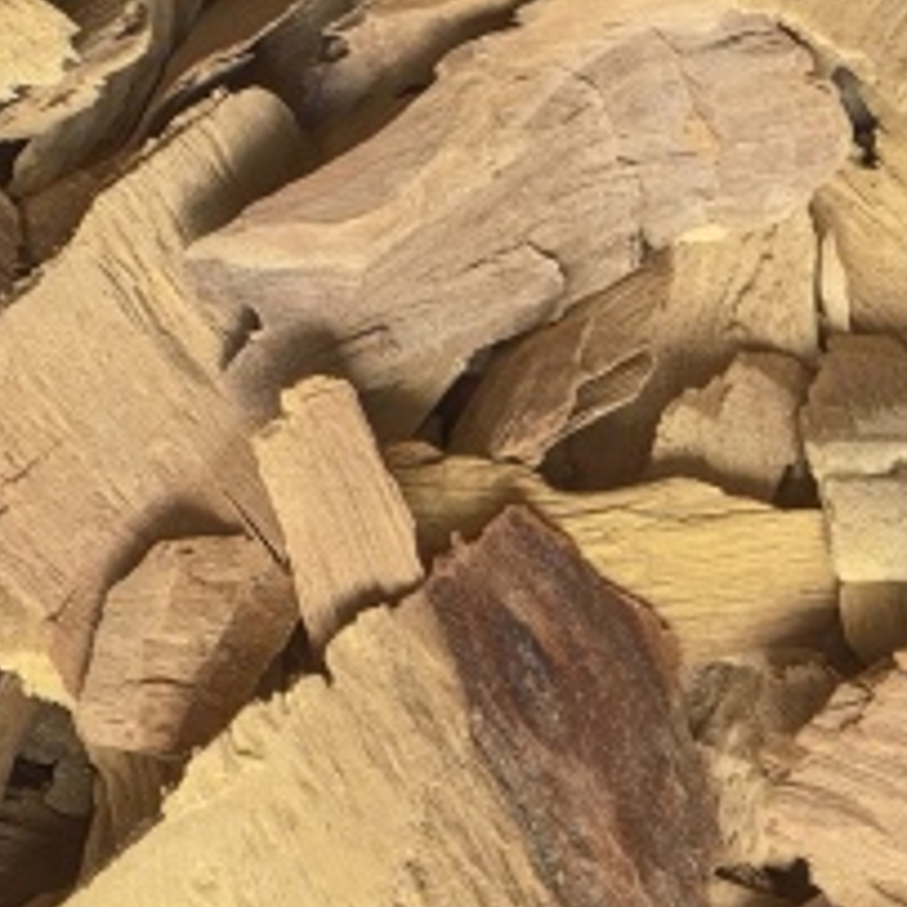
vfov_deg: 18.4
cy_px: 661
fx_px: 2787
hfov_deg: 17.8
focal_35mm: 94
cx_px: -121
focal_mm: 1.95
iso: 64
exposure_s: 1/100
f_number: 2.2
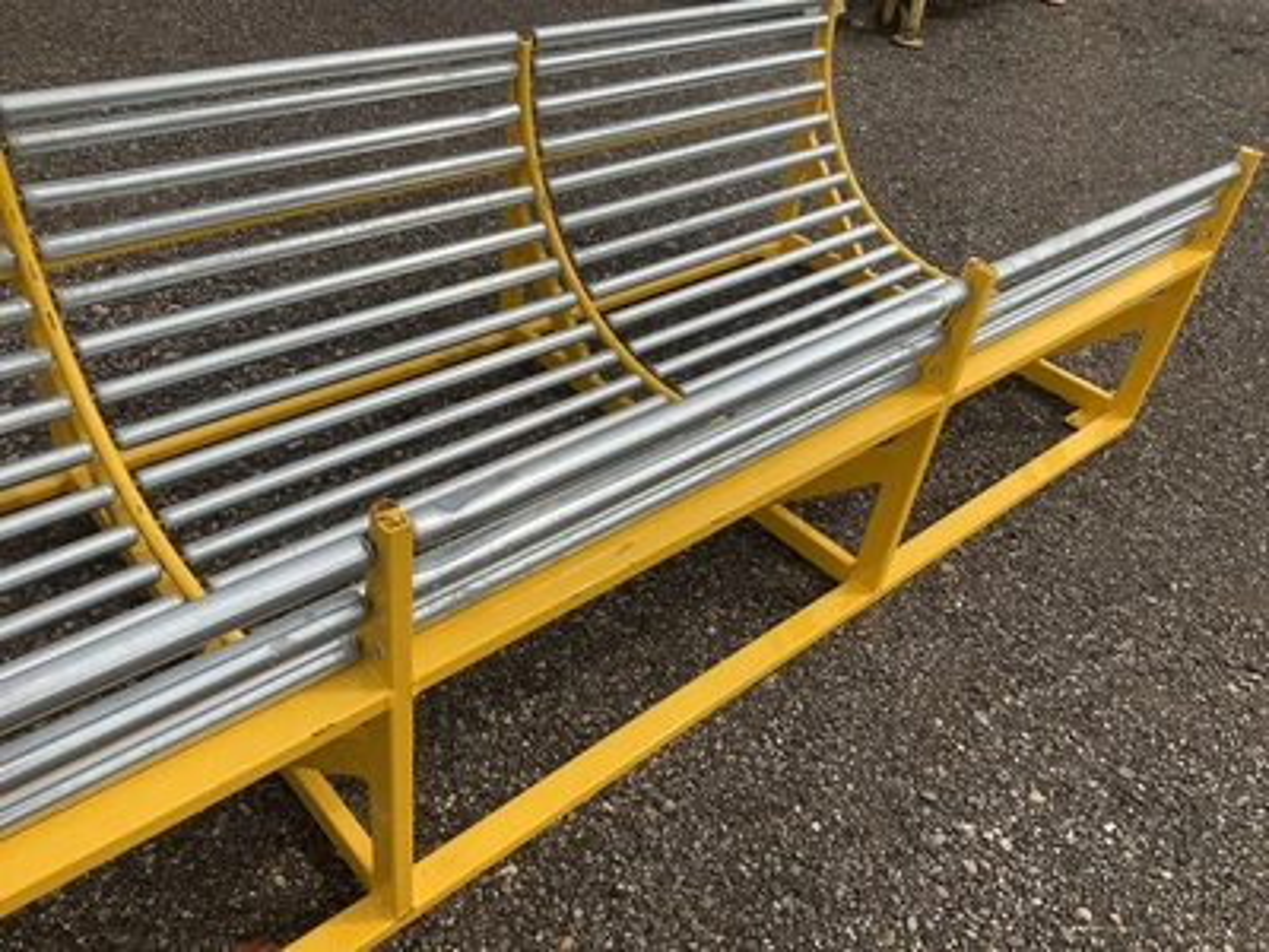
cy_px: 476
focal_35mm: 29
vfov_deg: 48.2
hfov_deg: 61.7
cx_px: 634
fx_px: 1063
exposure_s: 1/2667
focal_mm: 3
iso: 25
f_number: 1.8
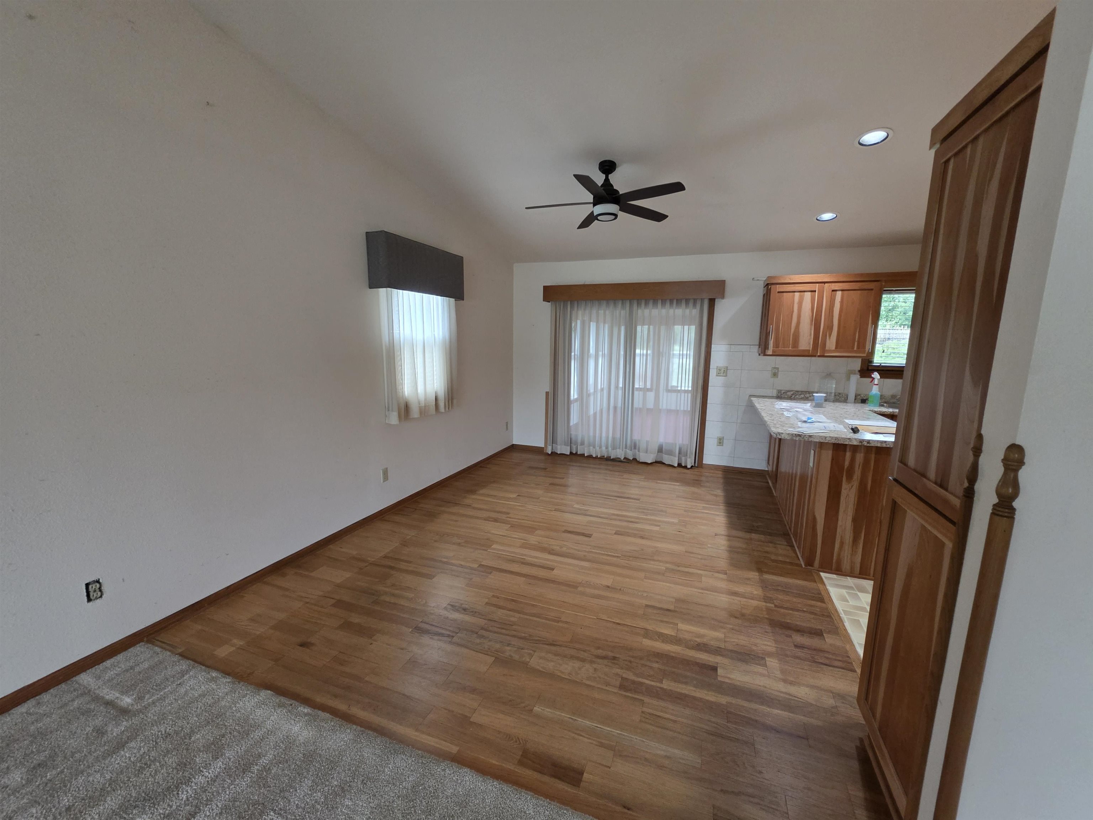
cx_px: 546
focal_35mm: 13
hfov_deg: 106.2
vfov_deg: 89.9
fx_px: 410
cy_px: 410
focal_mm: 2.2
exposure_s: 1/60
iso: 400
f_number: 1.9
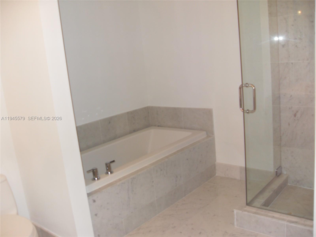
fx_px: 310
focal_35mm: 34
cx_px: 158
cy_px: 118
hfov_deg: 54.0
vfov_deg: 41.8
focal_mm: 6.3
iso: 100
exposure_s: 1/45
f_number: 2.8
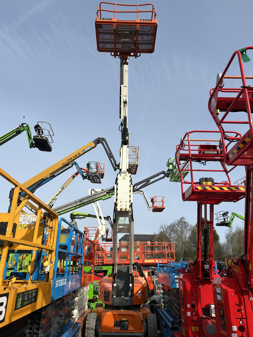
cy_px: 168
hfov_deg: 53.1
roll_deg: -1.5
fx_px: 253
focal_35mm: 26
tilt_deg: +21.7
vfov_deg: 67.3
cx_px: 126
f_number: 1.5
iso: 50
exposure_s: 1/4444
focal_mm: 5.7
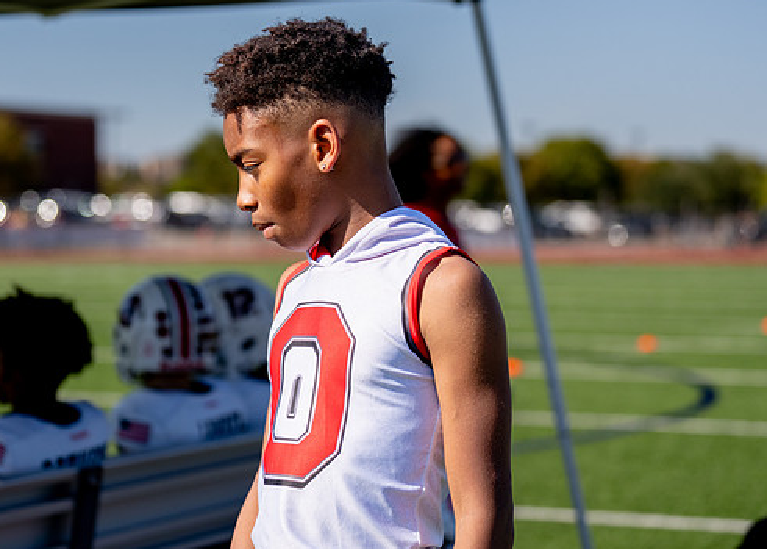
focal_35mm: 103
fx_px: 2244
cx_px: 333
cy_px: 244
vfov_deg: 13.9
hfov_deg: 19.4
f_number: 2.8
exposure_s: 1/6400
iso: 250
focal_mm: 70
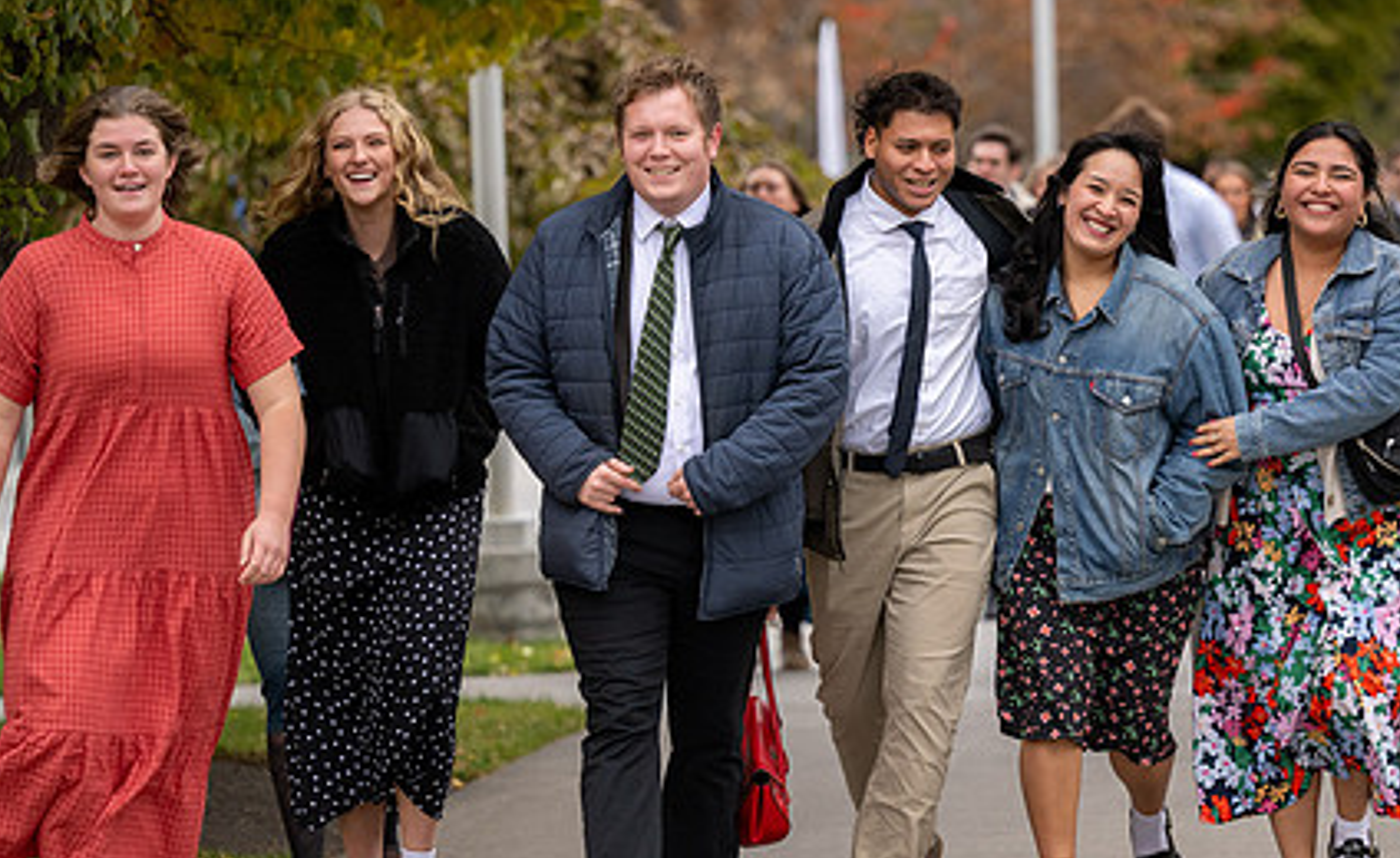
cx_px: 837
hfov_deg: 10.0
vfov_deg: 6.2
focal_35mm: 210
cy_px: 672
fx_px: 7970
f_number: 2.8
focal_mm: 130
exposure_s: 1/1000
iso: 400
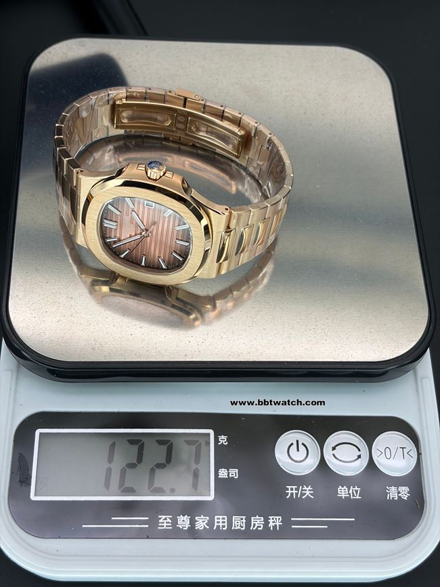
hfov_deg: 28.0
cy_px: 294
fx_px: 882
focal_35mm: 52
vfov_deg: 36.8
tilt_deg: -60.5
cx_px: 220
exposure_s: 1/680
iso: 32
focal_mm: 5.96
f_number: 1.6
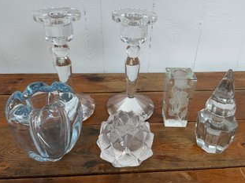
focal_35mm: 32
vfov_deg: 44.1
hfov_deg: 56.8
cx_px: 130
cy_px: 86
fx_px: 226
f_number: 1.8
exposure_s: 1/122
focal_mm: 3
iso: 20
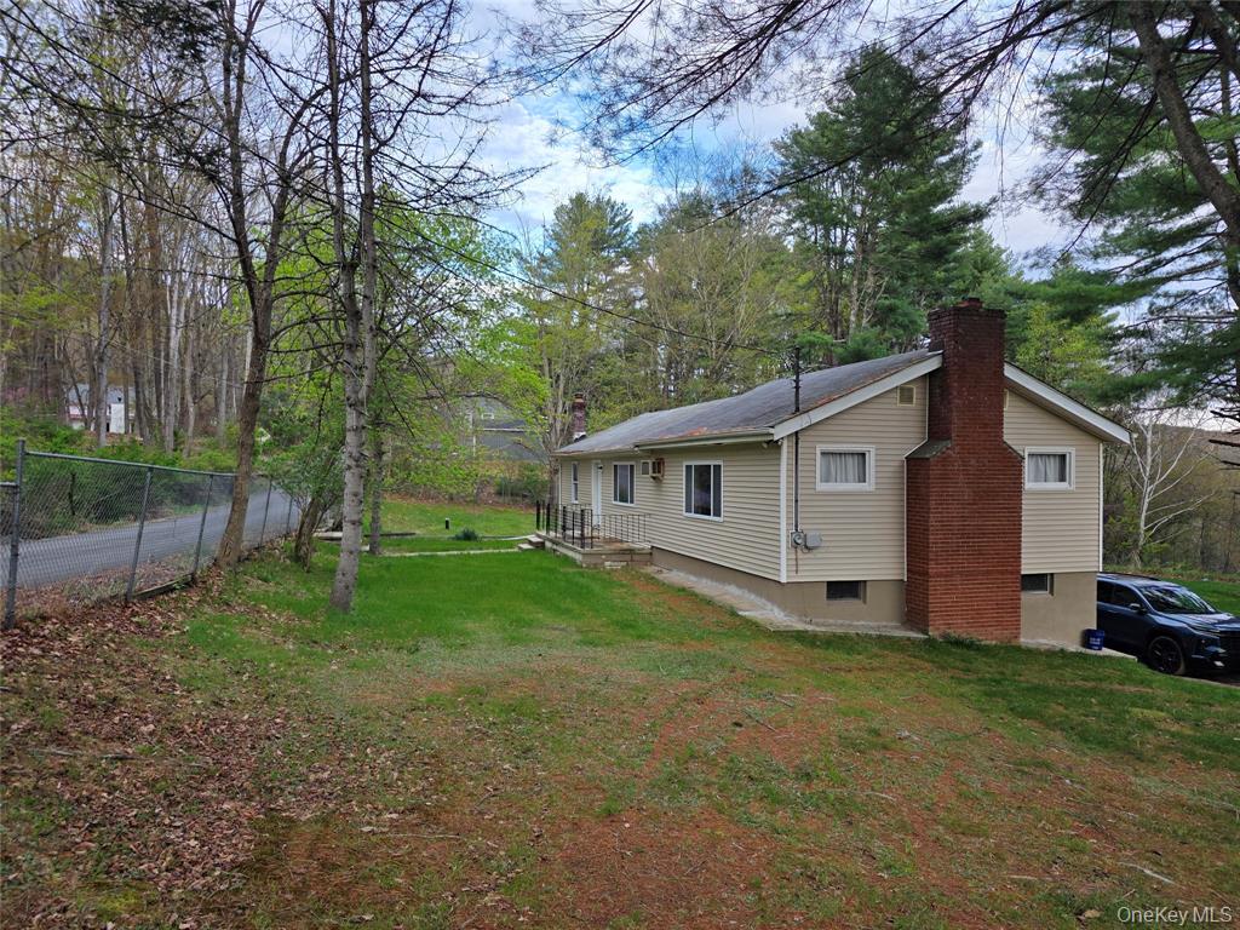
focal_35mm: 23
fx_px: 824
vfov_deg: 58.9
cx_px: 620
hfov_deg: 73.9
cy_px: 465
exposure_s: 1/359
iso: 40
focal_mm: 6.3
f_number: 1.7
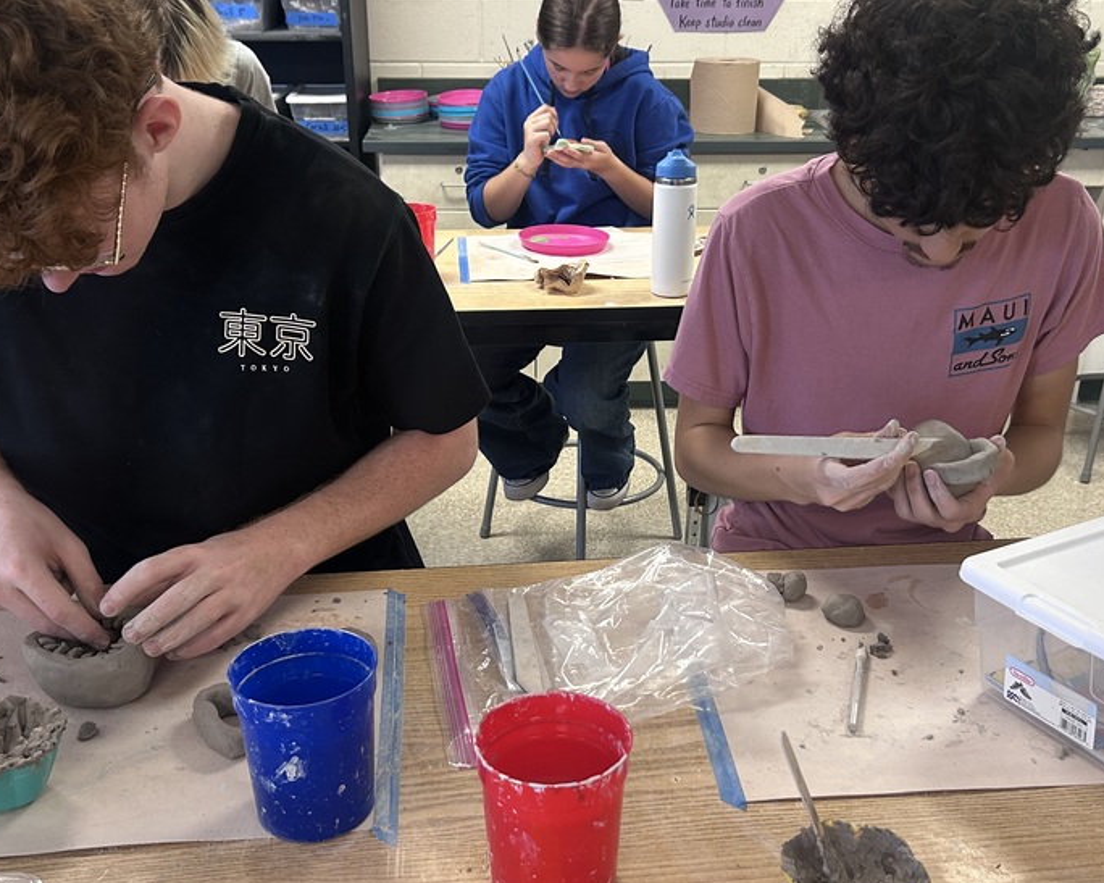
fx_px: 1241
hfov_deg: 47.9
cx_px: 571
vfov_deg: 39.1
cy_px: 491
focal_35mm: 38
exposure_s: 1/60
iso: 160
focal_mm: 5.7
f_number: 1.5
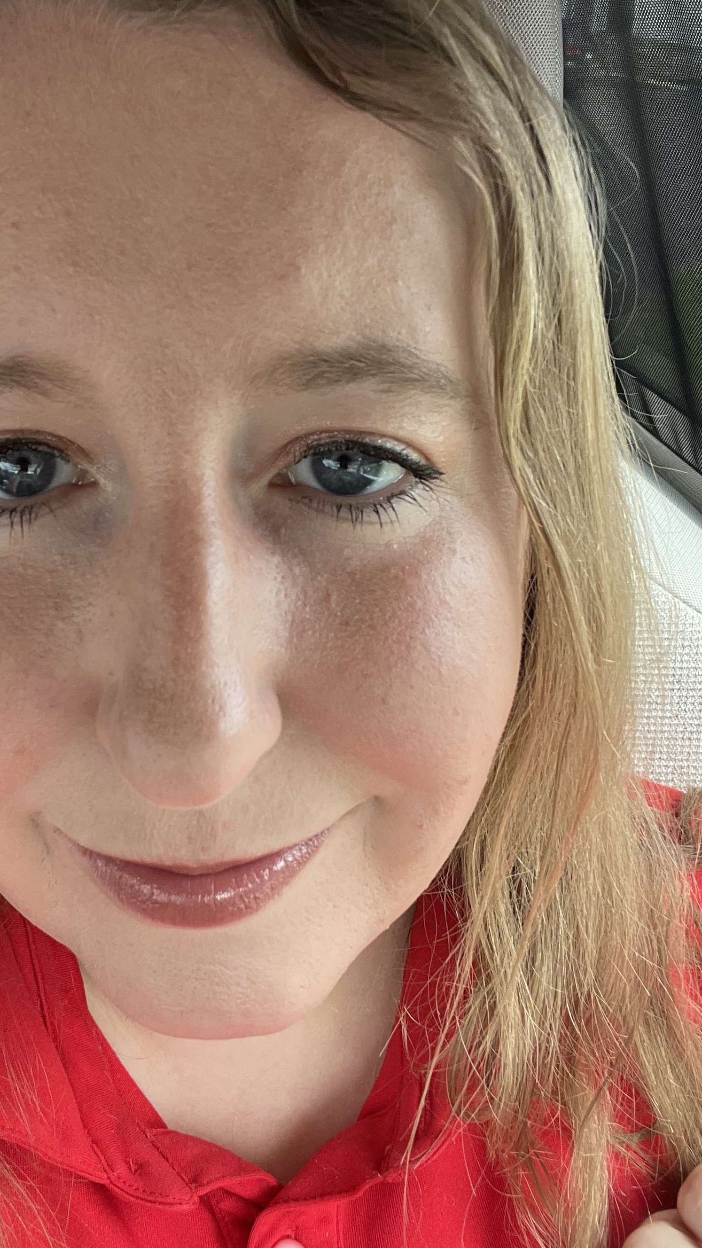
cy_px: 588
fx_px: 1257
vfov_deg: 52.8
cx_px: 222
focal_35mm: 38
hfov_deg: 30.9
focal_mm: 2.71
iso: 64
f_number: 2.2
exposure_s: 1/121
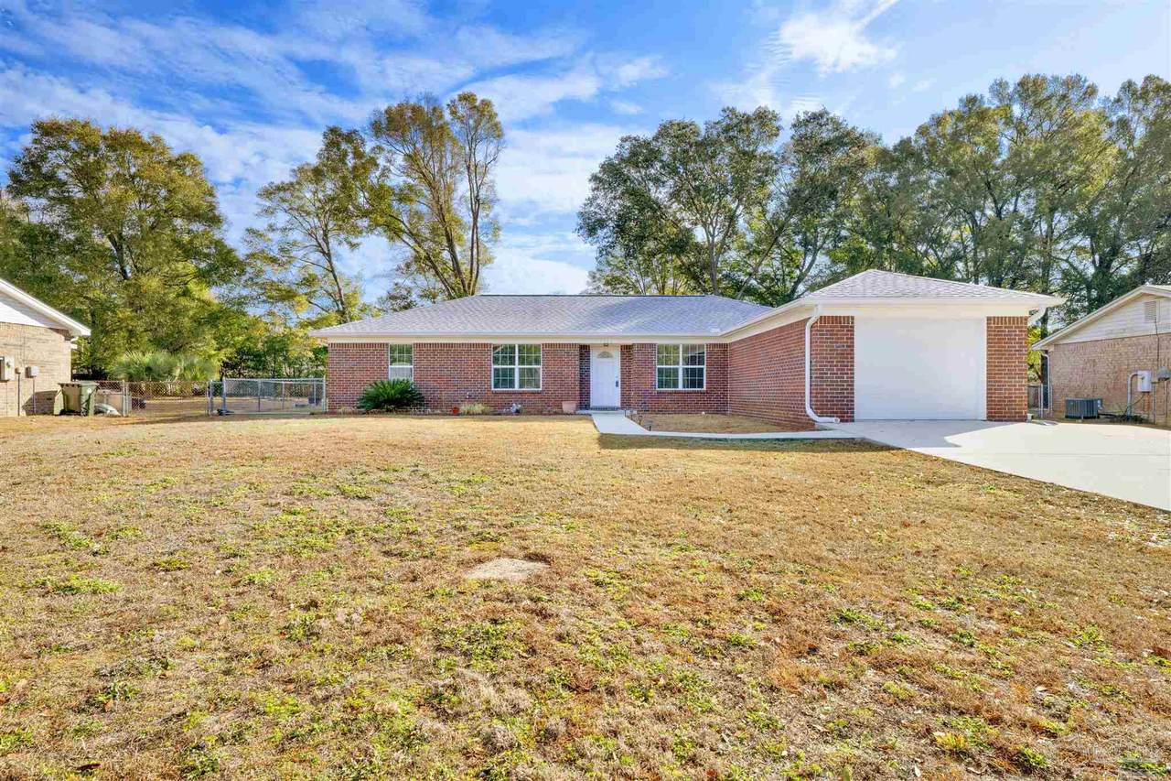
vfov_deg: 63.2
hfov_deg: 85.4
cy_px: 390
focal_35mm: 20
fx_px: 634
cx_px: 586
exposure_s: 1/320
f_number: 11
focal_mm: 19.5
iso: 400
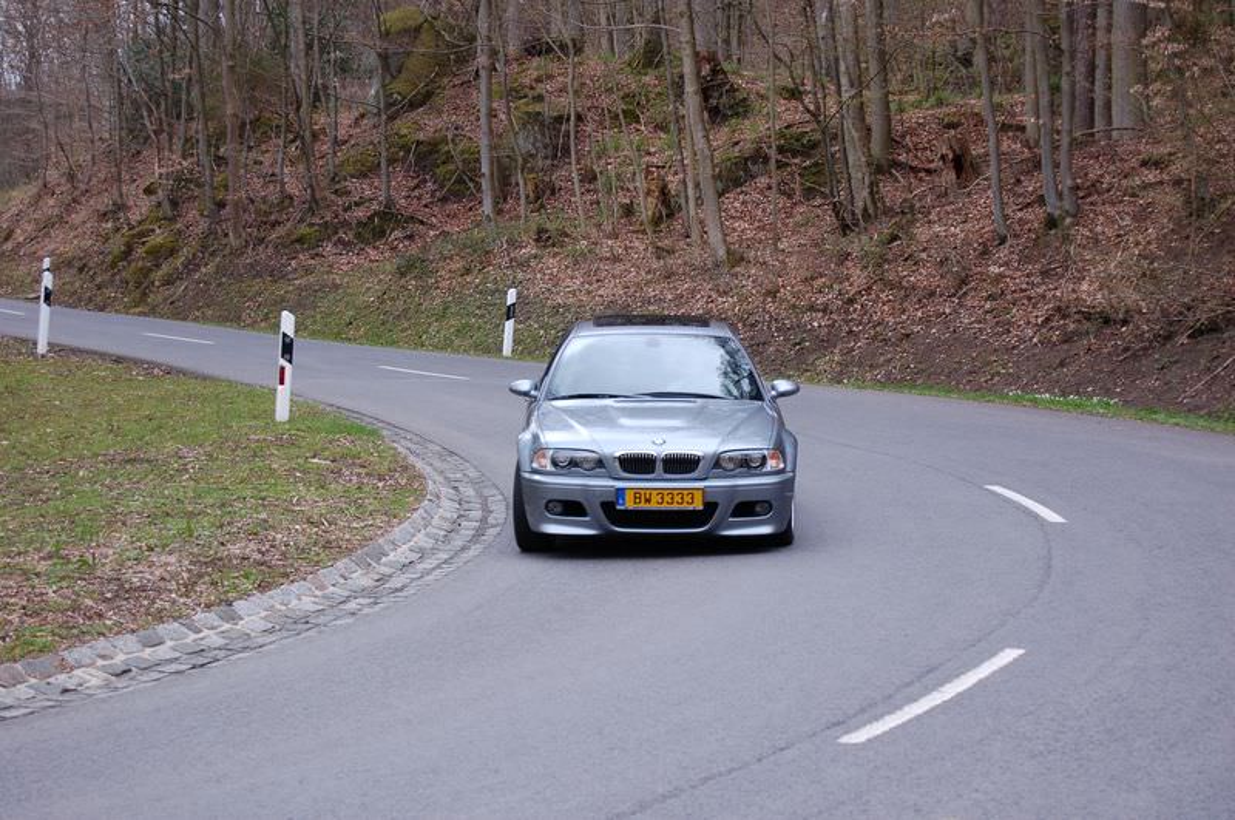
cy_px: 410
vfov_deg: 16.5
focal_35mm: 82
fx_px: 2826
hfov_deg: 24.7
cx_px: 618
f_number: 5.6
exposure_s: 1/125
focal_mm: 55
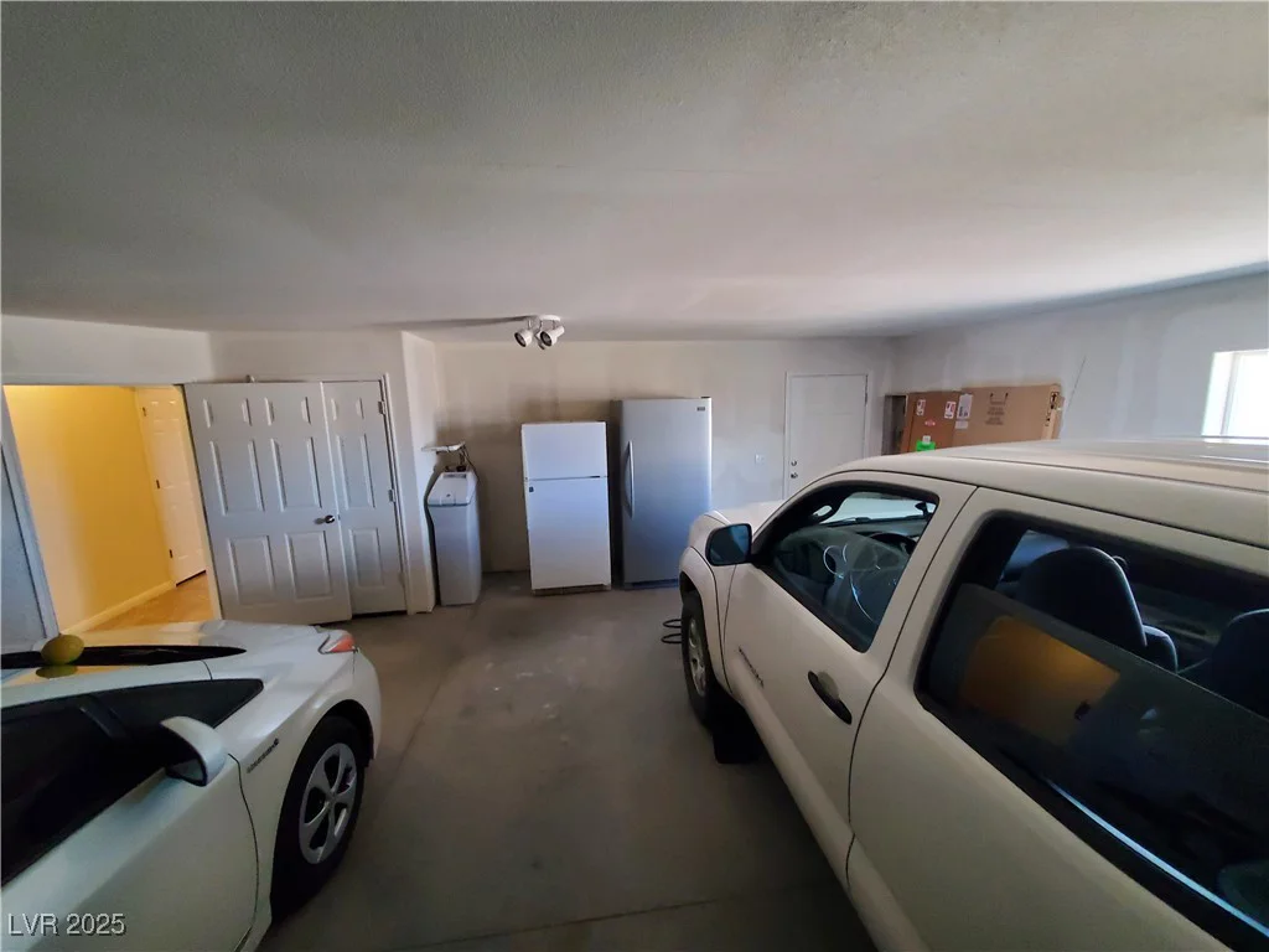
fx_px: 477
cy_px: 476
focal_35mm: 13
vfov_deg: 89.9
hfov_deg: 106.2
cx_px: 634
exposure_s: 1/60
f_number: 2.2
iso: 640
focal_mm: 1.8
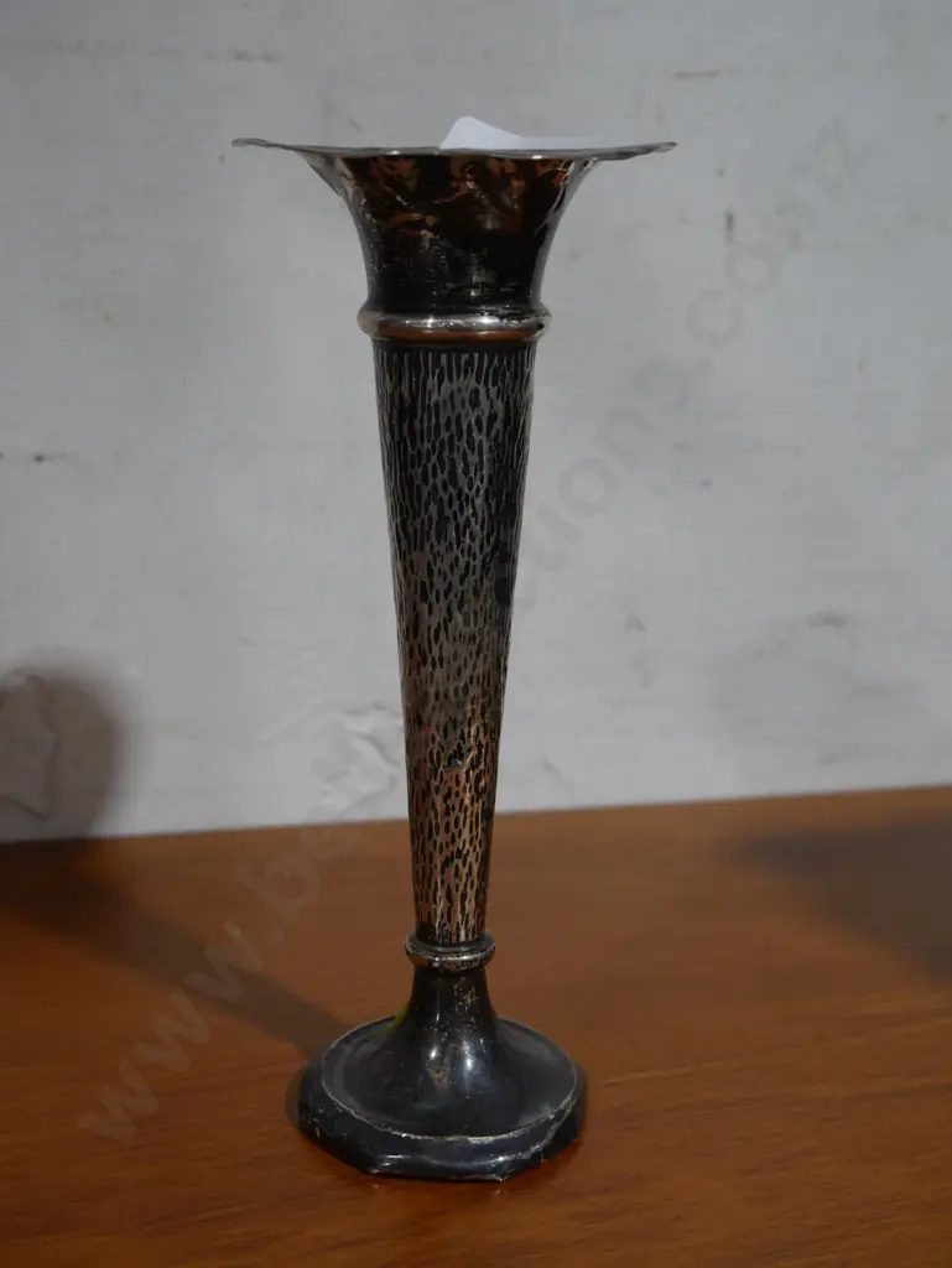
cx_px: 476
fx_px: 1759
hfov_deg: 30.3
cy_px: 634
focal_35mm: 48
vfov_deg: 39.6
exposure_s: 1/60
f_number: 5.2
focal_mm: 24
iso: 500
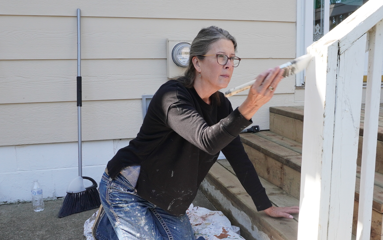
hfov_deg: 46.8
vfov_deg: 30.4
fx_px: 438
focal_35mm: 42
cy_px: 153
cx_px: 238
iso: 320
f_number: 8
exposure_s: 1/125
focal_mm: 16
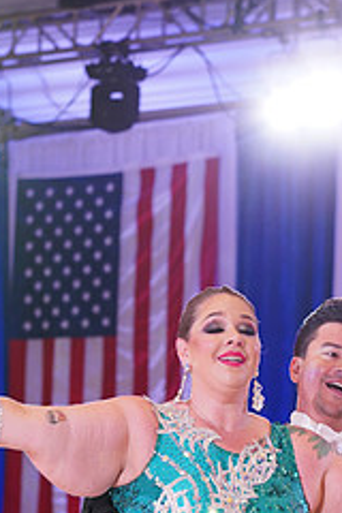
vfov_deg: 8.0
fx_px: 3619
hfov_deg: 5.4
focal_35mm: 254
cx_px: 264
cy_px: 609
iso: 1250
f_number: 5
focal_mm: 105
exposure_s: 1/125
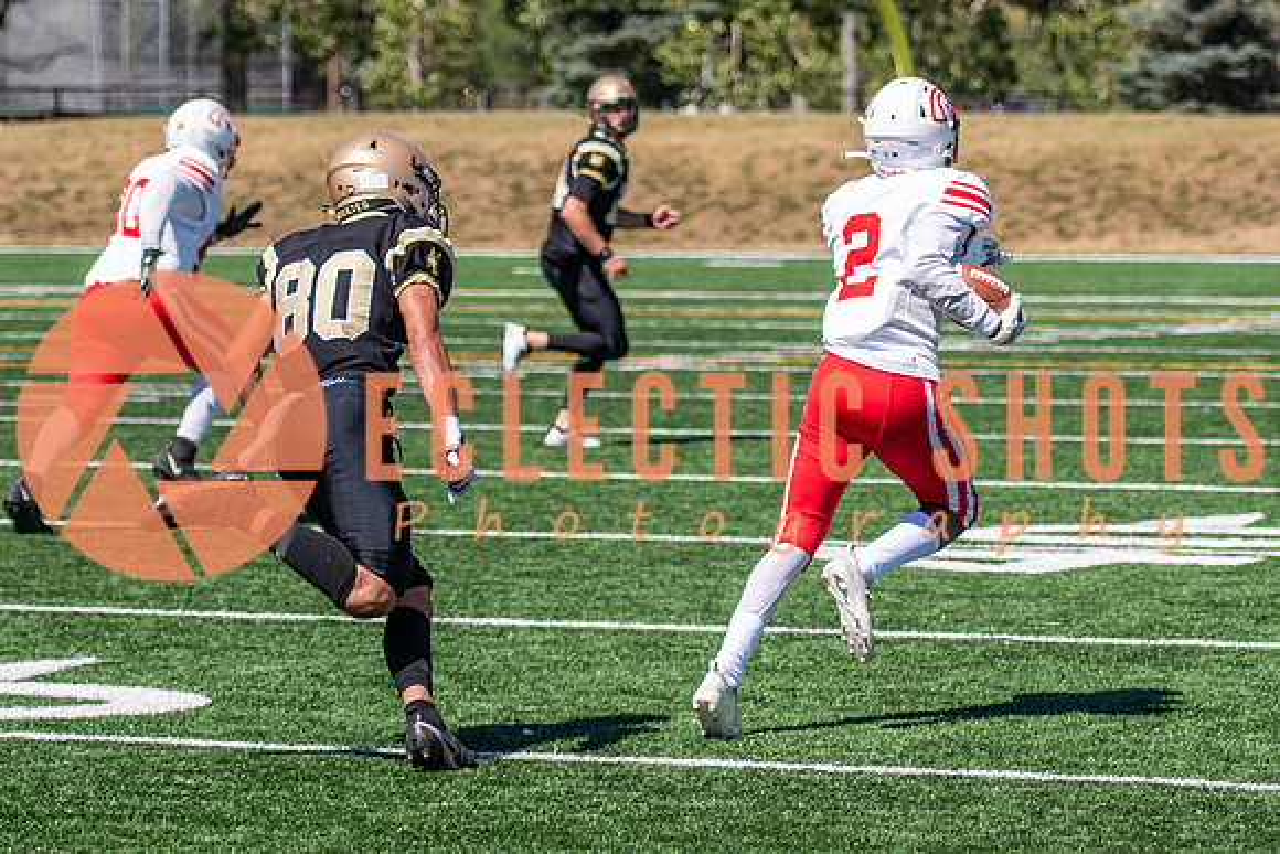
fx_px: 7579
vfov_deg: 6.4
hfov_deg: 9.6
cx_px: 880
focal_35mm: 213
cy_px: 310
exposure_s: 1/2500
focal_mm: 78
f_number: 2.8
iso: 160
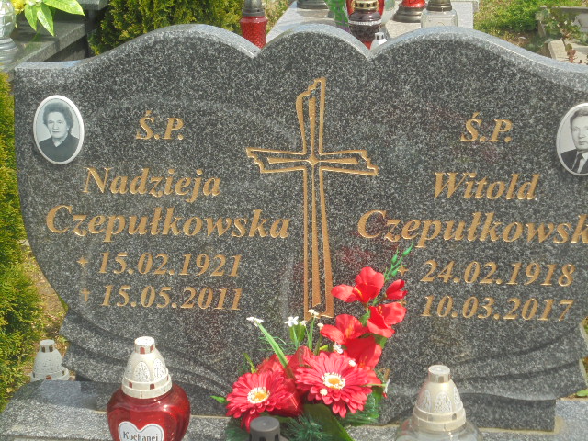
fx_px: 1240
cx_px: 294
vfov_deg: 20.2
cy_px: 220
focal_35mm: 73
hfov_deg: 26.7
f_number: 6.1
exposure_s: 1/320
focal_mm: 13.1
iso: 100
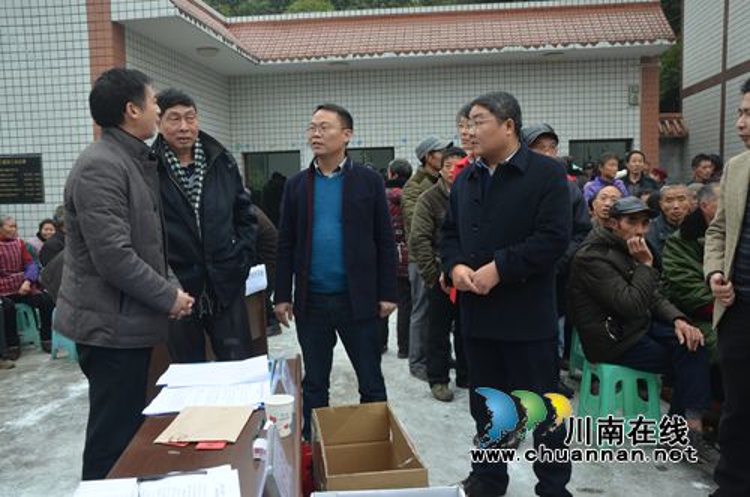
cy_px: 248
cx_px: 375
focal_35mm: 32
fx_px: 655
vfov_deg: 41.5
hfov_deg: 59.6
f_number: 5.6
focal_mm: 21
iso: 400
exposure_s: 1/125
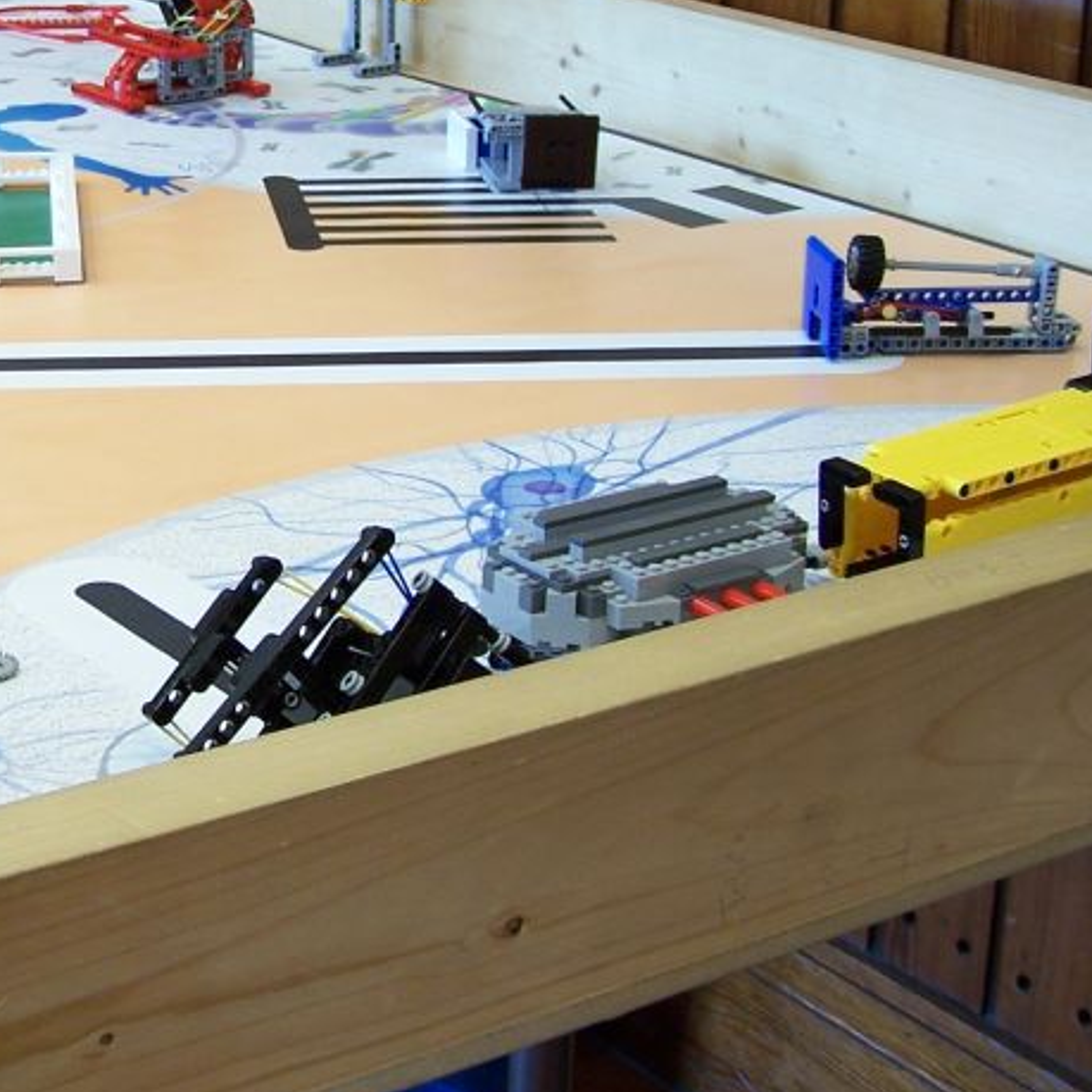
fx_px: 2677
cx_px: 64
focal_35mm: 75
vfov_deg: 23.0
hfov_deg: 22.4
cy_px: 385
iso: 80
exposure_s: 1/10
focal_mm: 6.3
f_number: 2.8
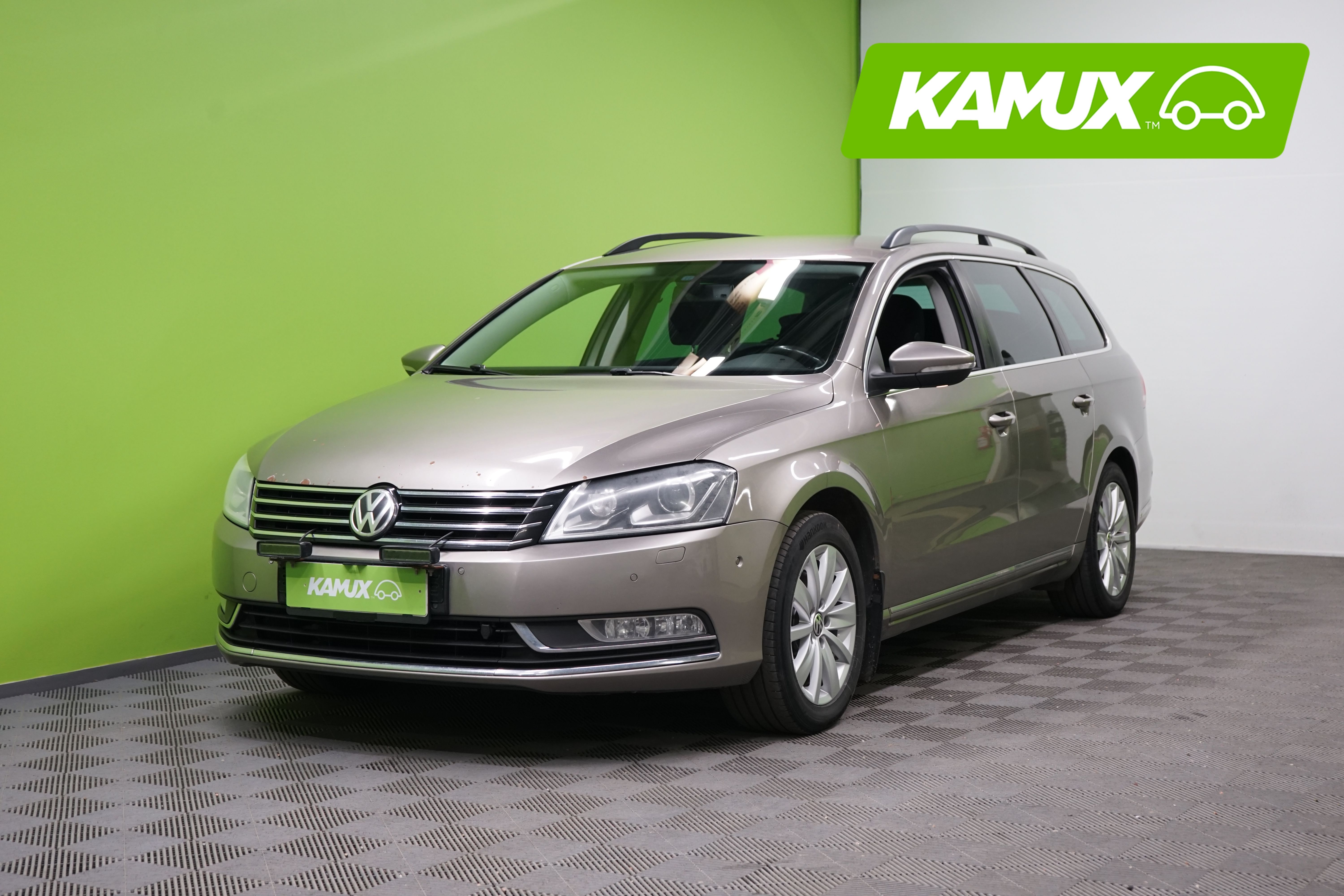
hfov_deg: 36.9
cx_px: 672
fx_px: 2016
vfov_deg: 25.1
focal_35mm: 54
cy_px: 448
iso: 800
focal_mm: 54
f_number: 5.6
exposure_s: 1/50
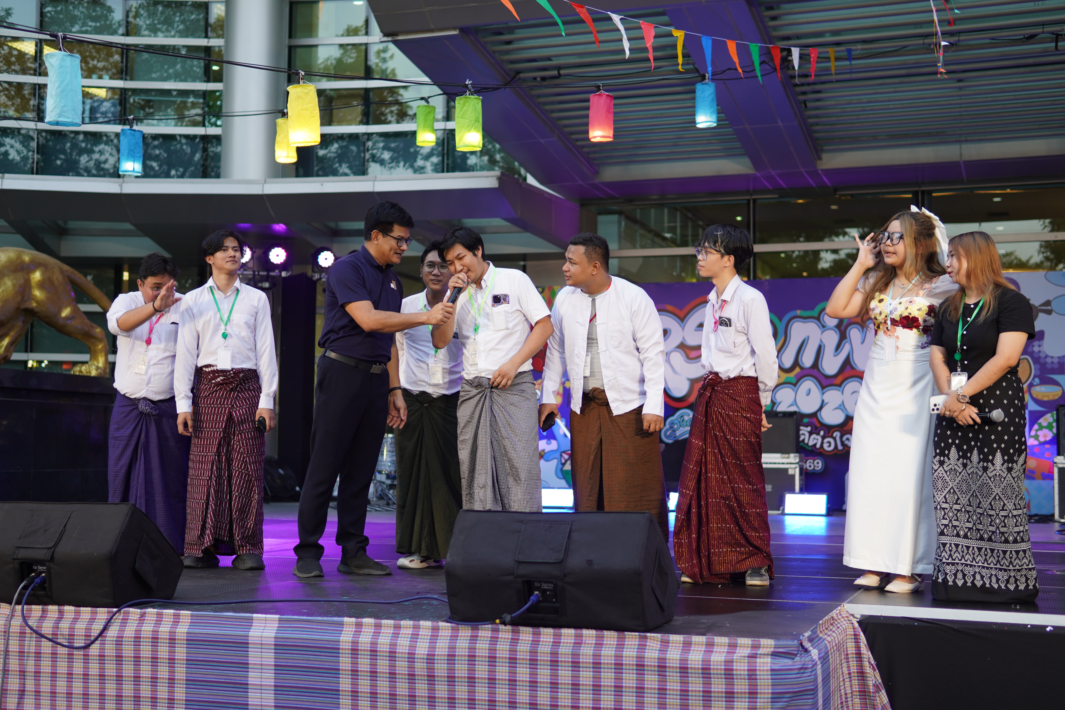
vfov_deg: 29.9
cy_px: 355
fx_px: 1331
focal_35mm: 45
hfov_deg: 43.6
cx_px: 532
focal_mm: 30
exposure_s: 1/320
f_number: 1.4
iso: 100
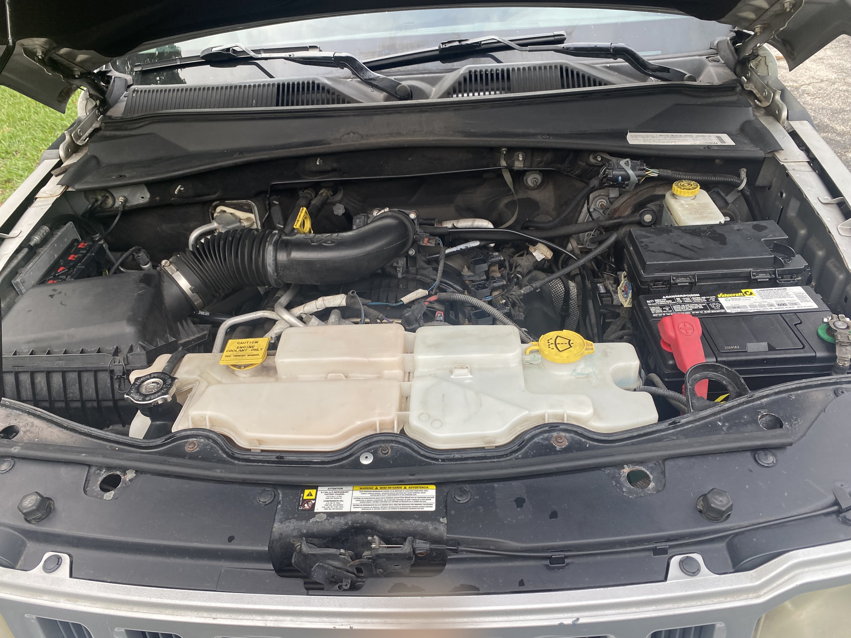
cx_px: 426
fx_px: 639
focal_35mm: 26
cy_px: 319
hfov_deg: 67.3
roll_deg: +4.6
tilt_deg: -37.8
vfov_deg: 53.1
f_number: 1.8
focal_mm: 4.25
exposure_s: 1/122
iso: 50
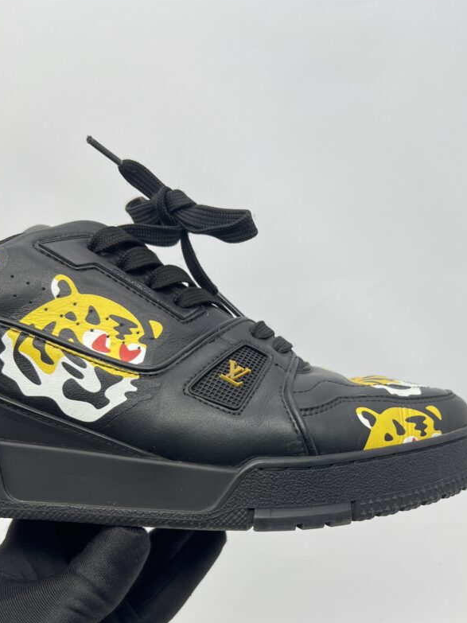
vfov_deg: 53.5
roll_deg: +0.5
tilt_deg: -28.3
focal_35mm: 34
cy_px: 383
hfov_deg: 41.7
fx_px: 612
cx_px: 271
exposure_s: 1/143
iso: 32
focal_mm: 5.7
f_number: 1.5
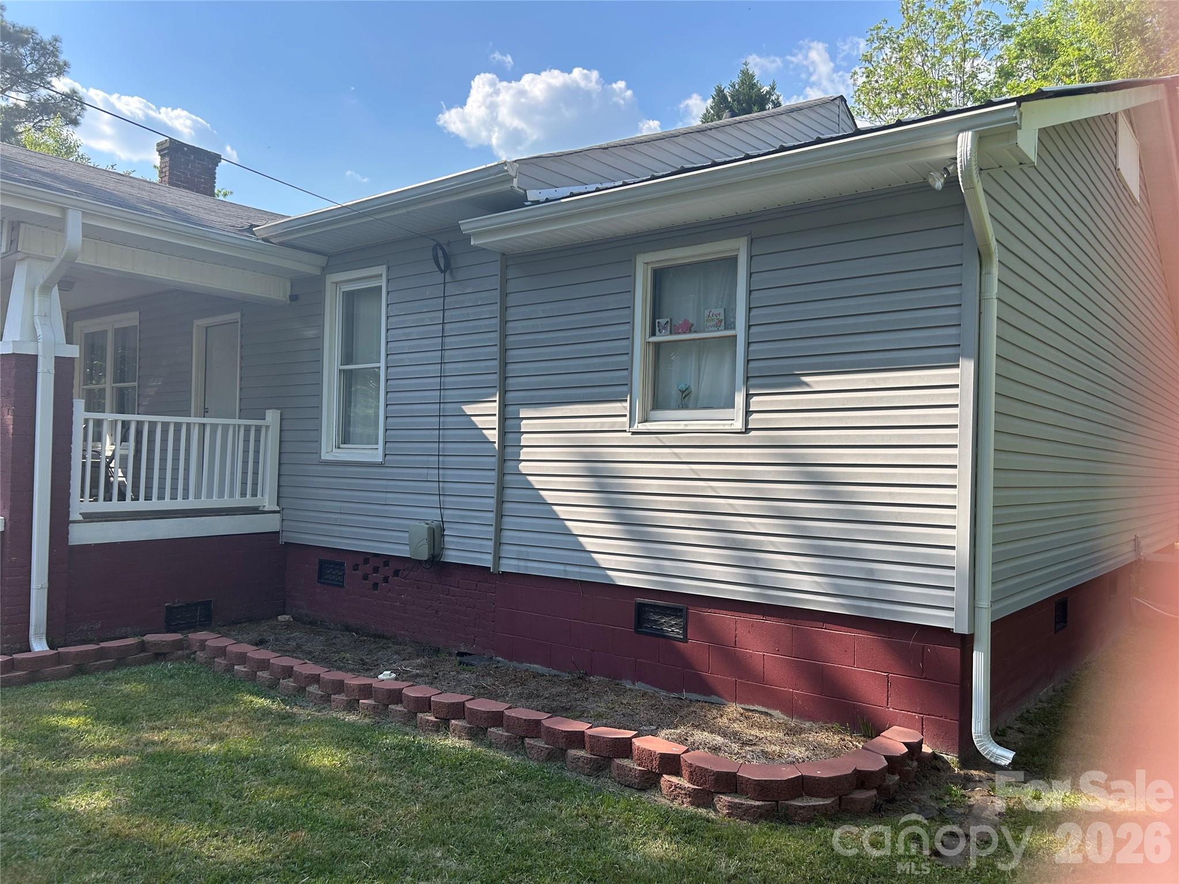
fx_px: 886
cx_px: 590
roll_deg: -1.9
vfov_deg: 53.1
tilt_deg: +2.0
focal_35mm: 26
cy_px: 442
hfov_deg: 67.3
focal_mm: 5.7
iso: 50
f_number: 1.5
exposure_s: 1/1431
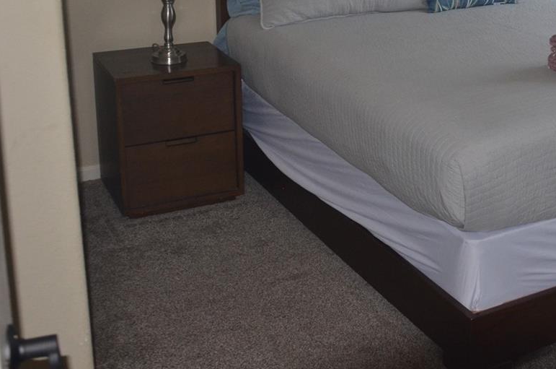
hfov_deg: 33.9
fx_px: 863
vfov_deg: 23.1
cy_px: 0
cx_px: 494
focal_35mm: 56
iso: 800
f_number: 3.5
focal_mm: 18
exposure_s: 1/60
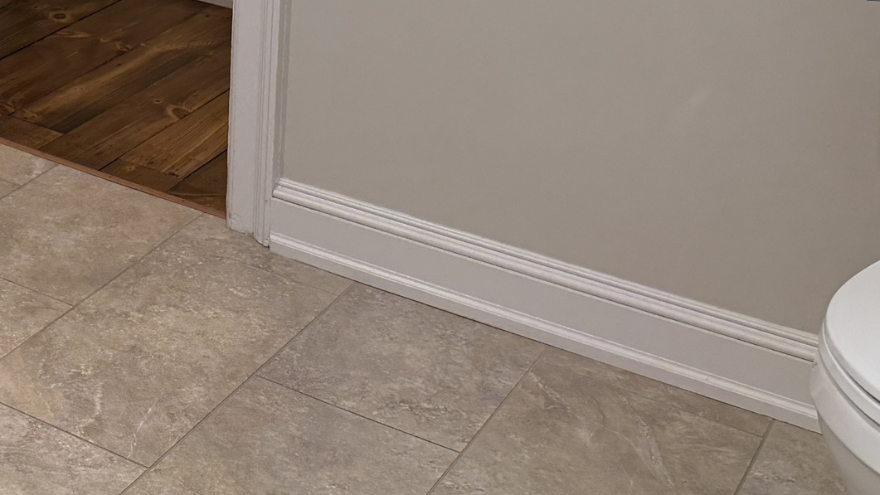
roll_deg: -0.1
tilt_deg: -11.8
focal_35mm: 70
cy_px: -221
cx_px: -158
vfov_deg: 16.0
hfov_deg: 26.9
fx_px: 1634
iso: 100
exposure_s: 1/60
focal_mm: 6.76
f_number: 1.78
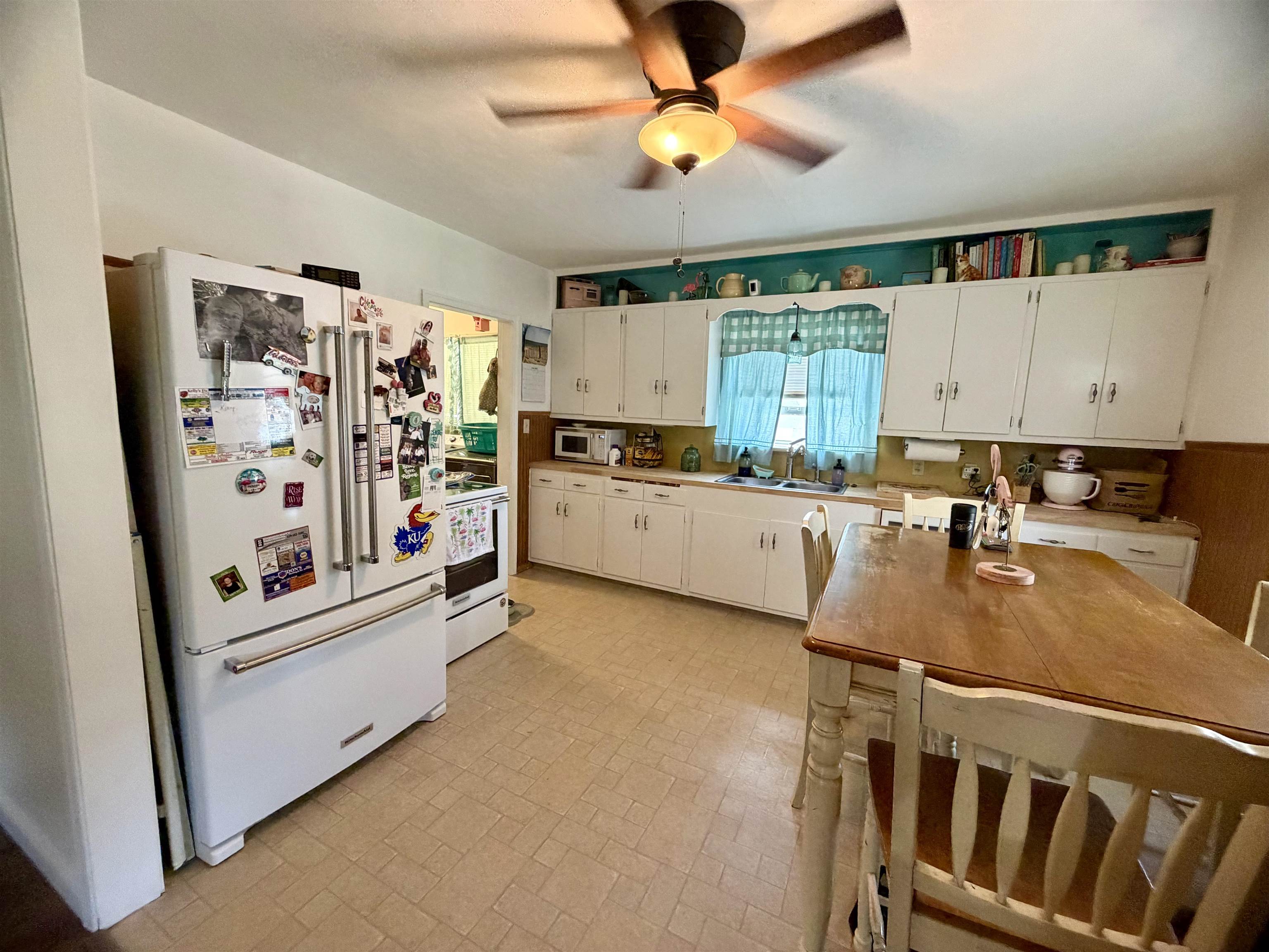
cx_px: 634
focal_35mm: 14
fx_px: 513
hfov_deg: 102.1
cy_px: 476
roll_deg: -1.7
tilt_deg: -7.7
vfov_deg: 85.7
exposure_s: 1/60
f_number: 2.2
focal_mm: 2.22
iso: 400
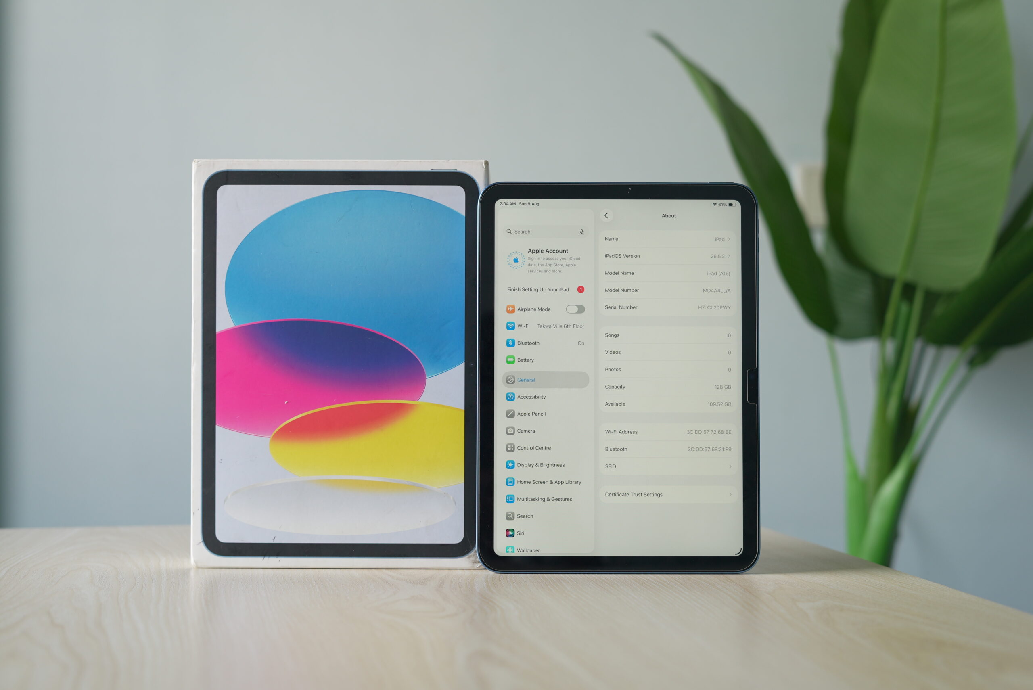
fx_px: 1435
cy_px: 345
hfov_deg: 39.6
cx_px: 516
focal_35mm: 50
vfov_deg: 27.0
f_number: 3.5
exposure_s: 1/100
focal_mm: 50
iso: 320
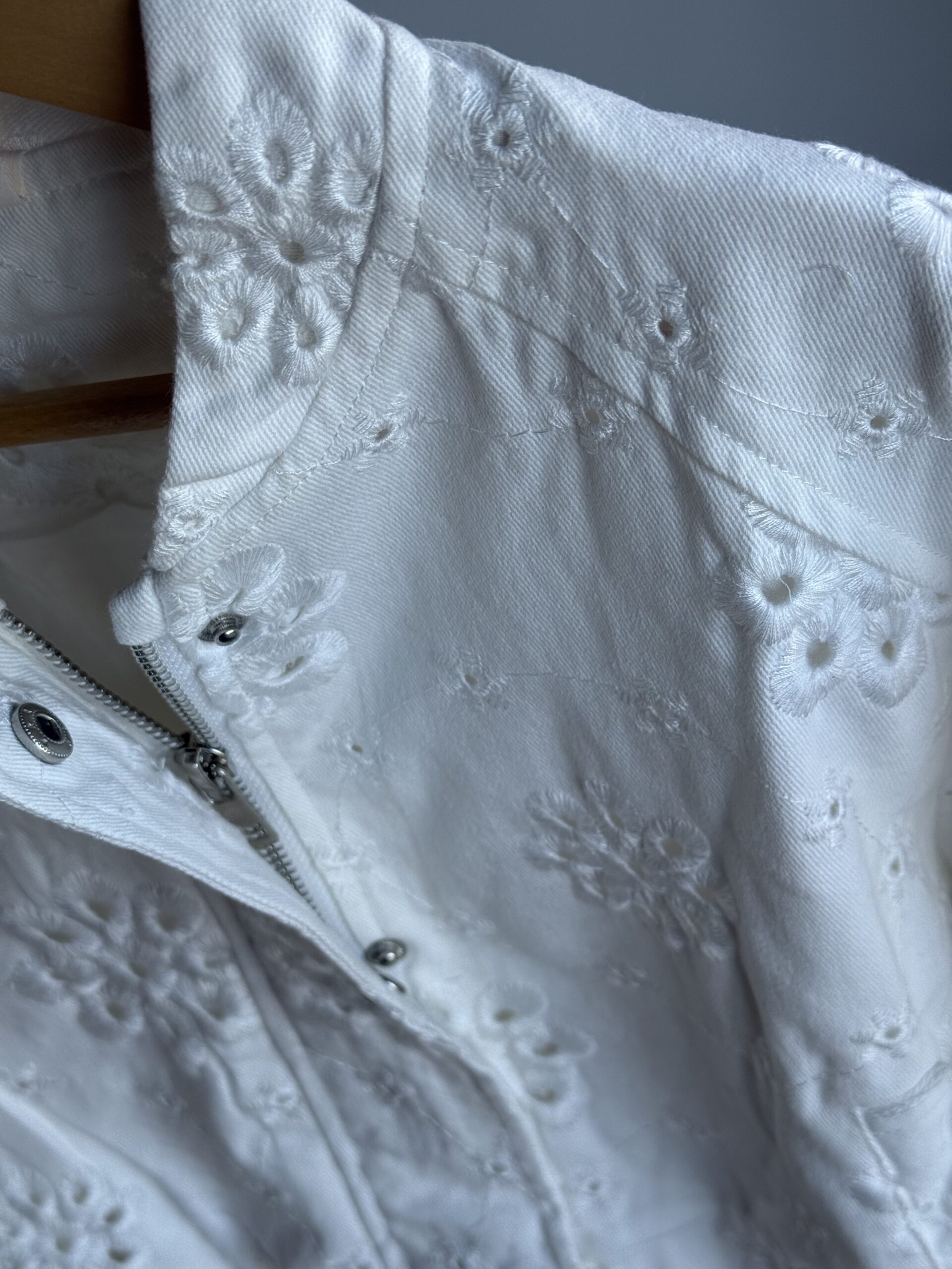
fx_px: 1760
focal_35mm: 48
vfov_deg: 39.7
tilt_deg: -41.1
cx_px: 476
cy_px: 634
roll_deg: +23.6
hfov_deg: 30.3
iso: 80
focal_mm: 6.76
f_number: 1.78
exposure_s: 1/450
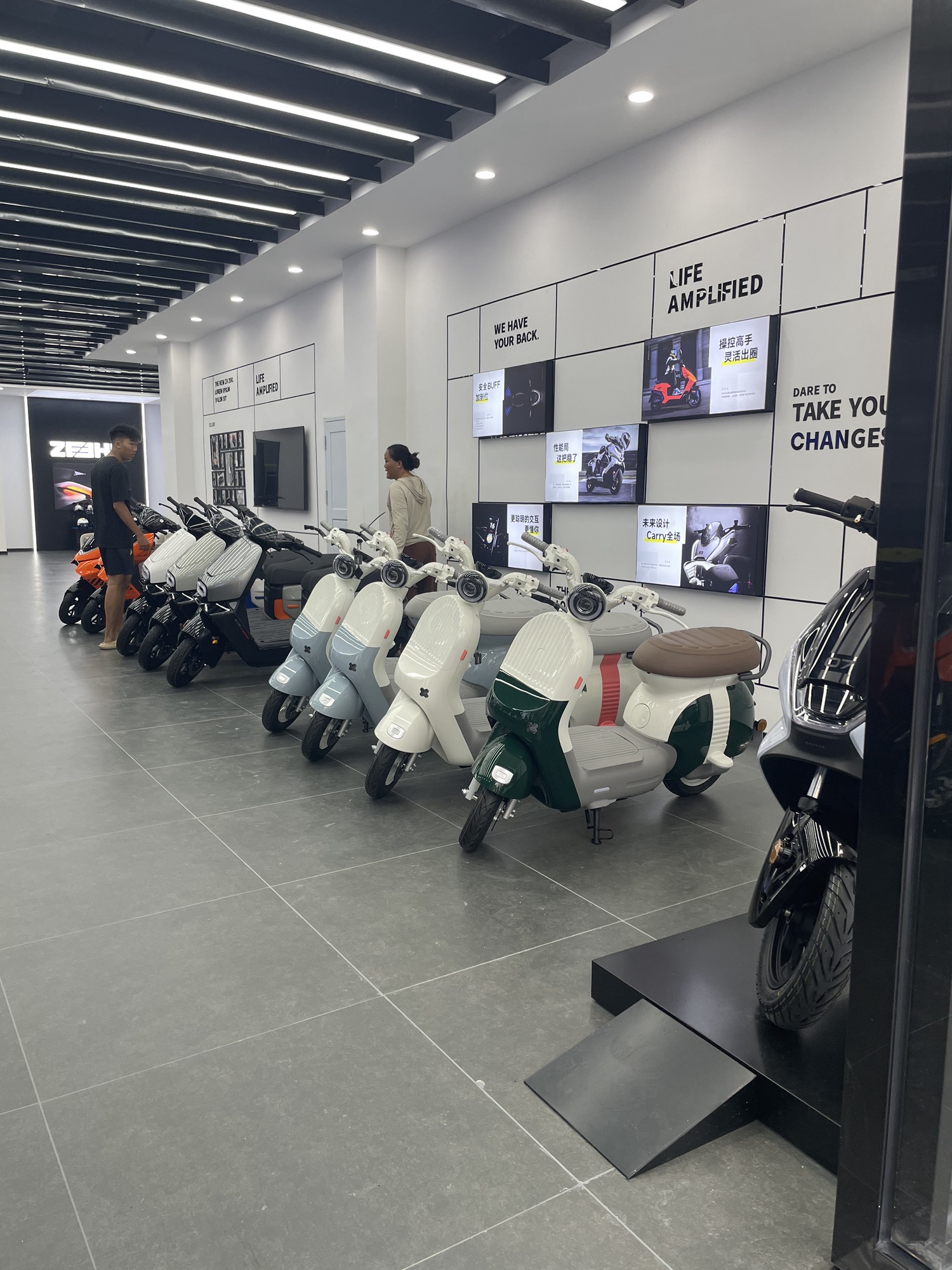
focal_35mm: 26
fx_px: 953
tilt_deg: -6.2
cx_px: 476
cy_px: 635
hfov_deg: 53.1
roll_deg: -0.5
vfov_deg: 67.3
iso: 50
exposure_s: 1/121
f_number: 1.6
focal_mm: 4.2
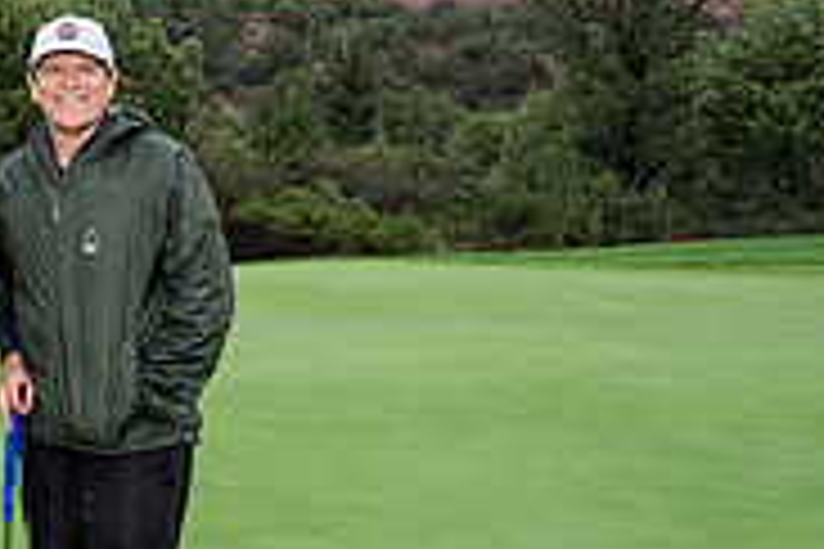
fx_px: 1739
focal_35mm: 76
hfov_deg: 23.5
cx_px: -257
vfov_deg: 17.9
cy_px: 205
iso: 400
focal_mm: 24
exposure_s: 1/400
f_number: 5.6
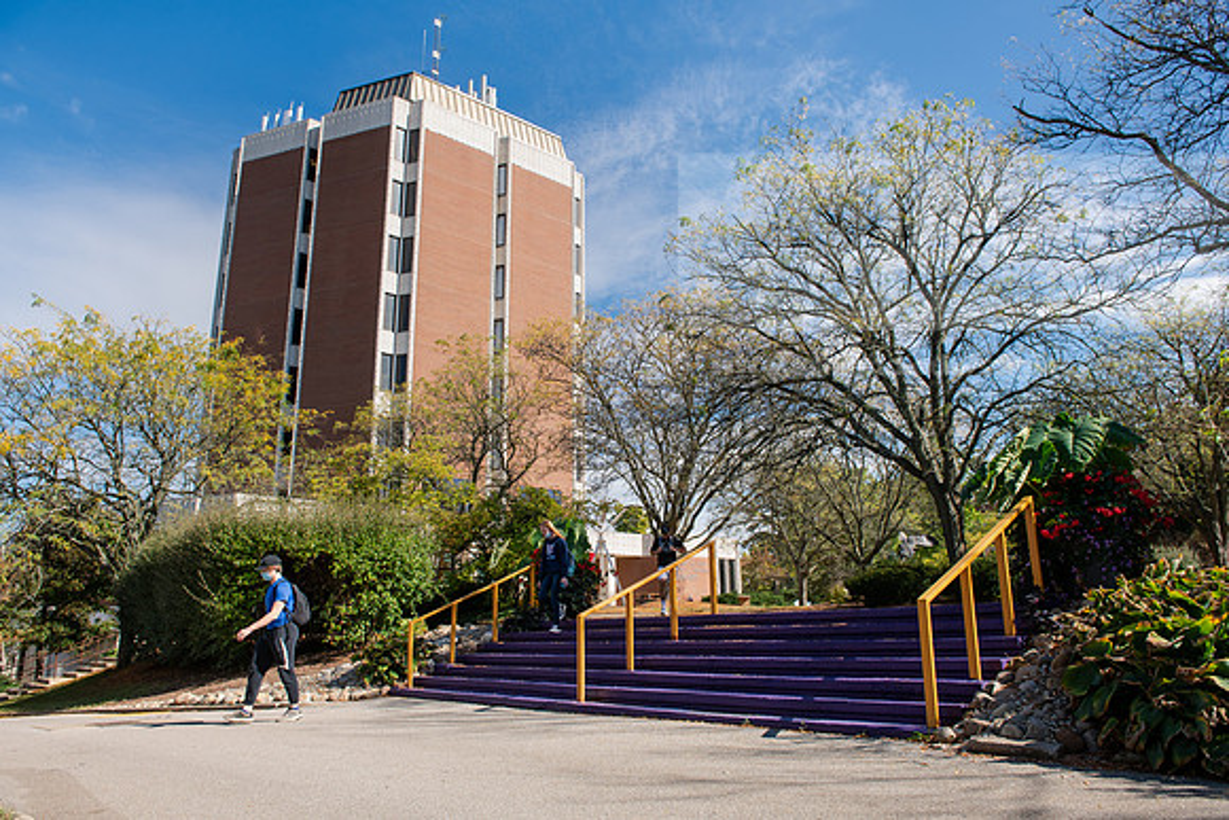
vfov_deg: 53.2
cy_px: 410
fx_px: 819
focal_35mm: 24
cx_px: 614
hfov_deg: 73.7
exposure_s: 1/400
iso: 250
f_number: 8
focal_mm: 24
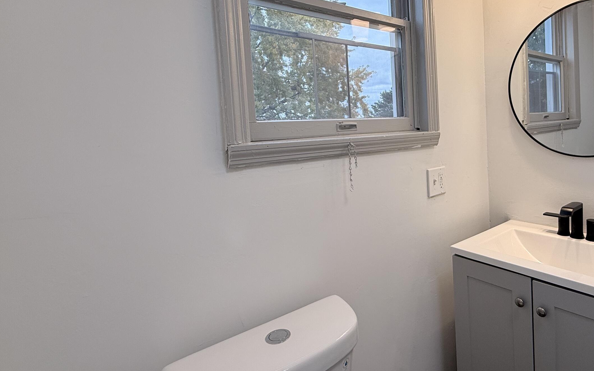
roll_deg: +4.0
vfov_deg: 56.8
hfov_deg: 80.6
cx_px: 376
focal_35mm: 21
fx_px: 340
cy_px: 148
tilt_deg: -2.2
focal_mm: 2.22
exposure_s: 1/120
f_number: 2.2
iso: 64
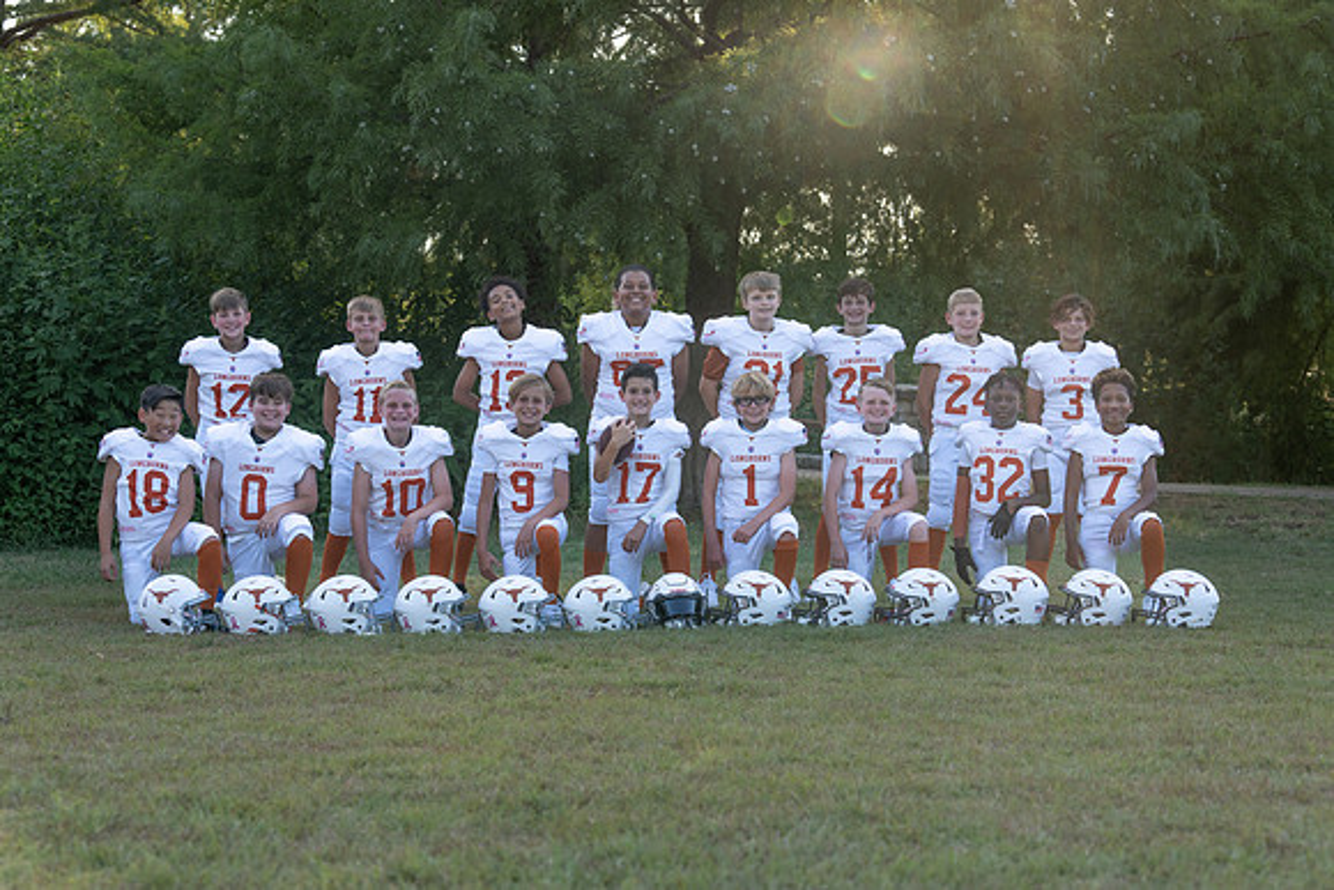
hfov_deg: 28.6
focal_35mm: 71
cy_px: 445
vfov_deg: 19.3
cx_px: 667
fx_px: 2621
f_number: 4.5
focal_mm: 70
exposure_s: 1/400
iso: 250
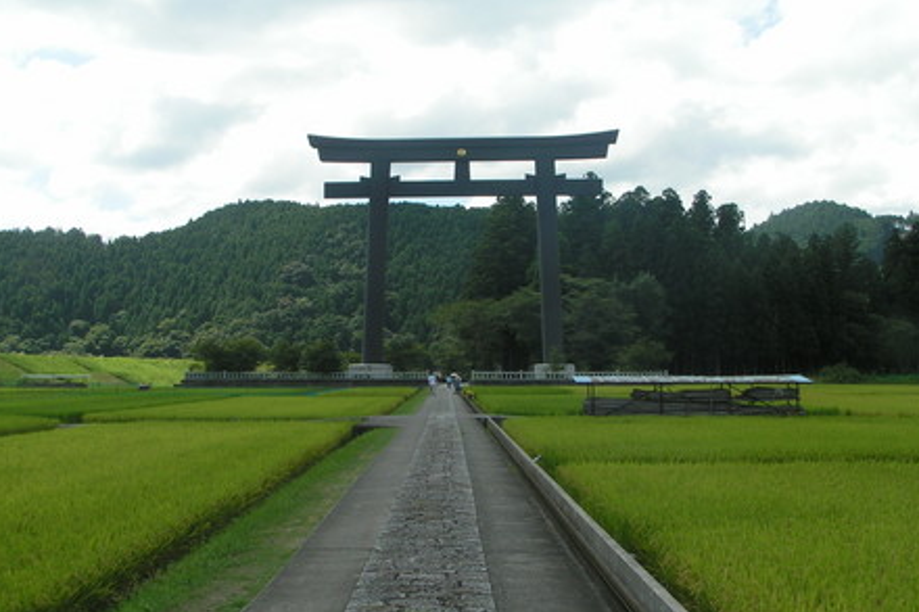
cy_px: 317
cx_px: 460
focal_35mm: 50
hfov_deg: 39.6
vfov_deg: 27.0
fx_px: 1276
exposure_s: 1/250
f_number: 5.6
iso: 50
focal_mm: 7.3
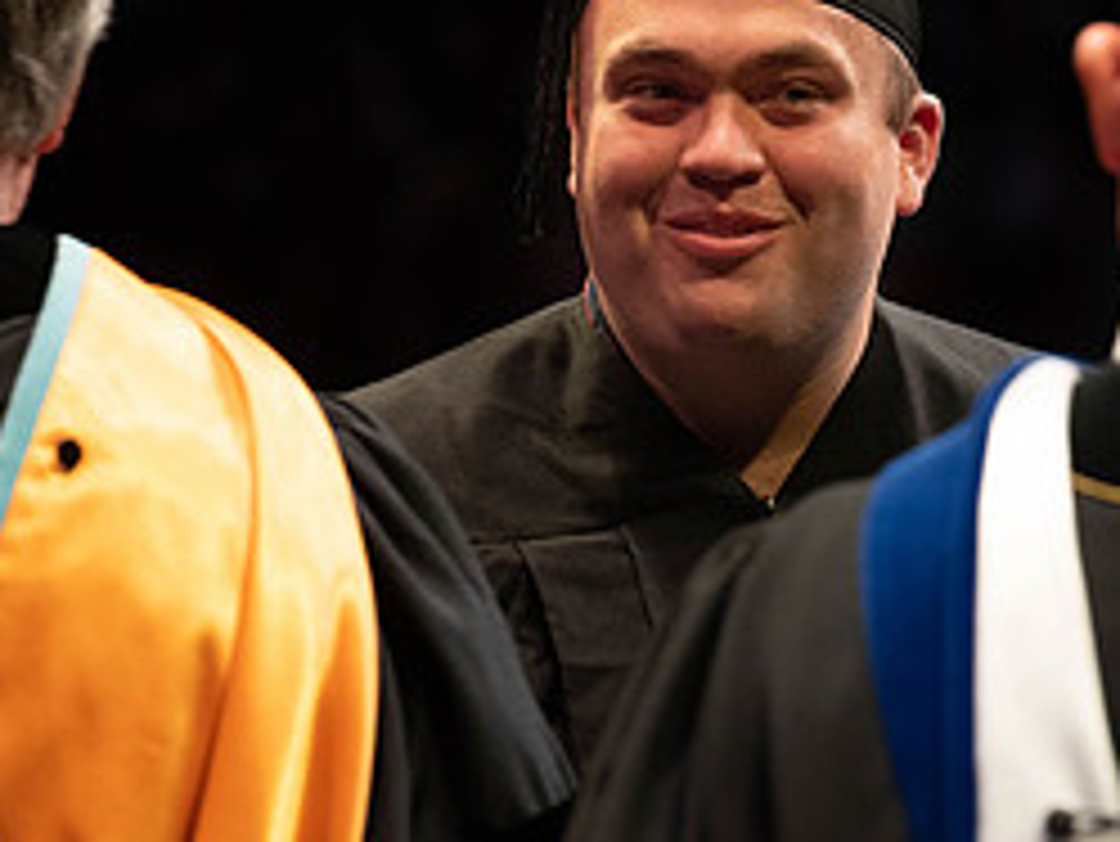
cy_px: 369
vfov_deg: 3.5
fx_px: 13952
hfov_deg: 4.6
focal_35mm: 431
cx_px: 1031
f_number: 4.5
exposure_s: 1/320
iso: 1600
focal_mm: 180
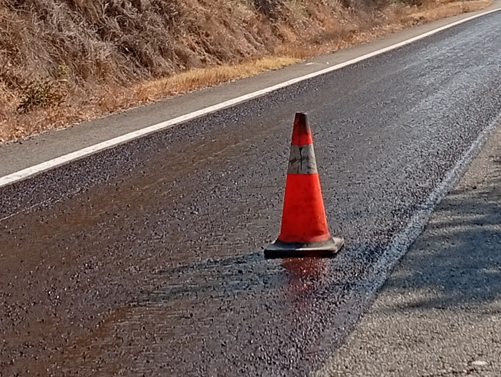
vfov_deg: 12.8
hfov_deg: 17.2
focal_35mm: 114
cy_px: -8
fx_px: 1652
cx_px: 314
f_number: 1.8
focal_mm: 3.98
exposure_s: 1/569
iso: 50
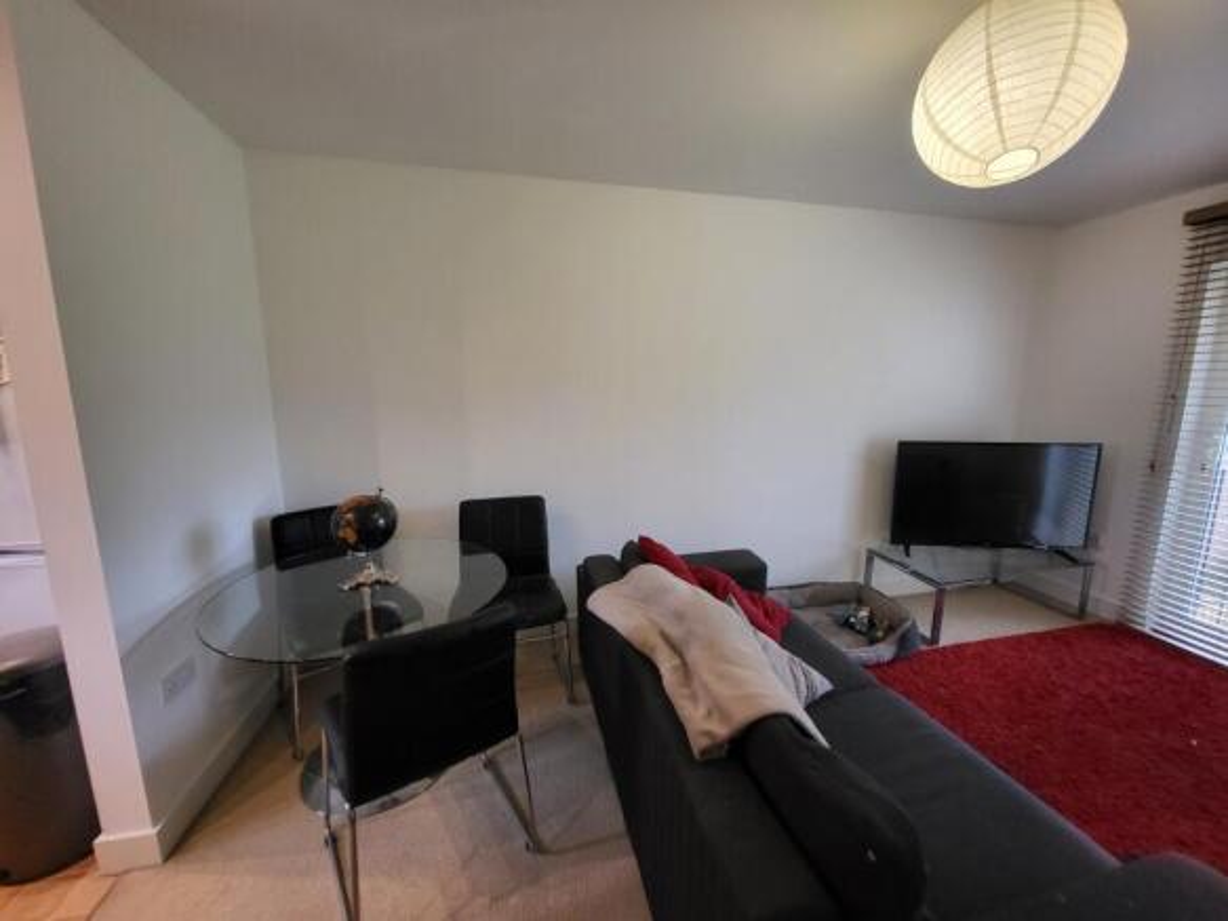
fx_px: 461
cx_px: 614
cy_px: 460
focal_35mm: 13
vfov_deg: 89.9
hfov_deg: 106.2
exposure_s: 1/50
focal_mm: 1.74
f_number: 2.2
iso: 320
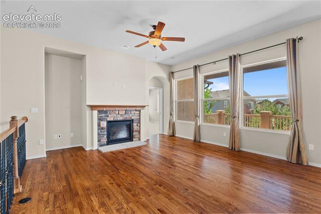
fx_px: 146
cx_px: 160
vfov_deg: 72.5
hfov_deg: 95.5
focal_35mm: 16
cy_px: 107
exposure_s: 1
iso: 1250
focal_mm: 10.9
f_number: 8
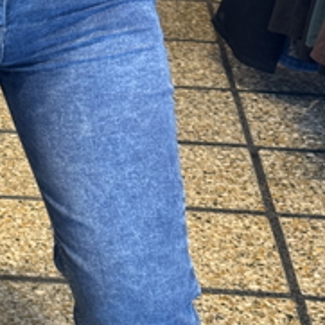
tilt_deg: -27.5
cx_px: 16
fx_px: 1328
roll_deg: -2.8
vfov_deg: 14.0
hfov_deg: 13.8
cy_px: 182
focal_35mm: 125
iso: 125
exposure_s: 1/50
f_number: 1.78
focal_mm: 6.76
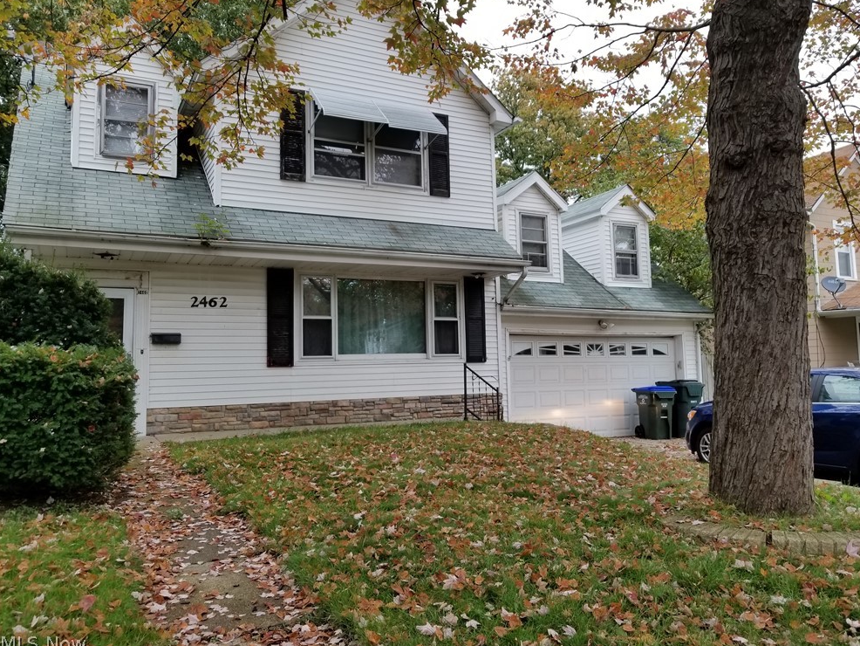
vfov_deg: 51.4
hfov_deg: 65.3
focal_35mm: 27
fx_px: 671
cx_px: 442
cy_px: 323
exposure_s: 1/93
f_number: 1.7
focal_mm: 4.25
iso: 50
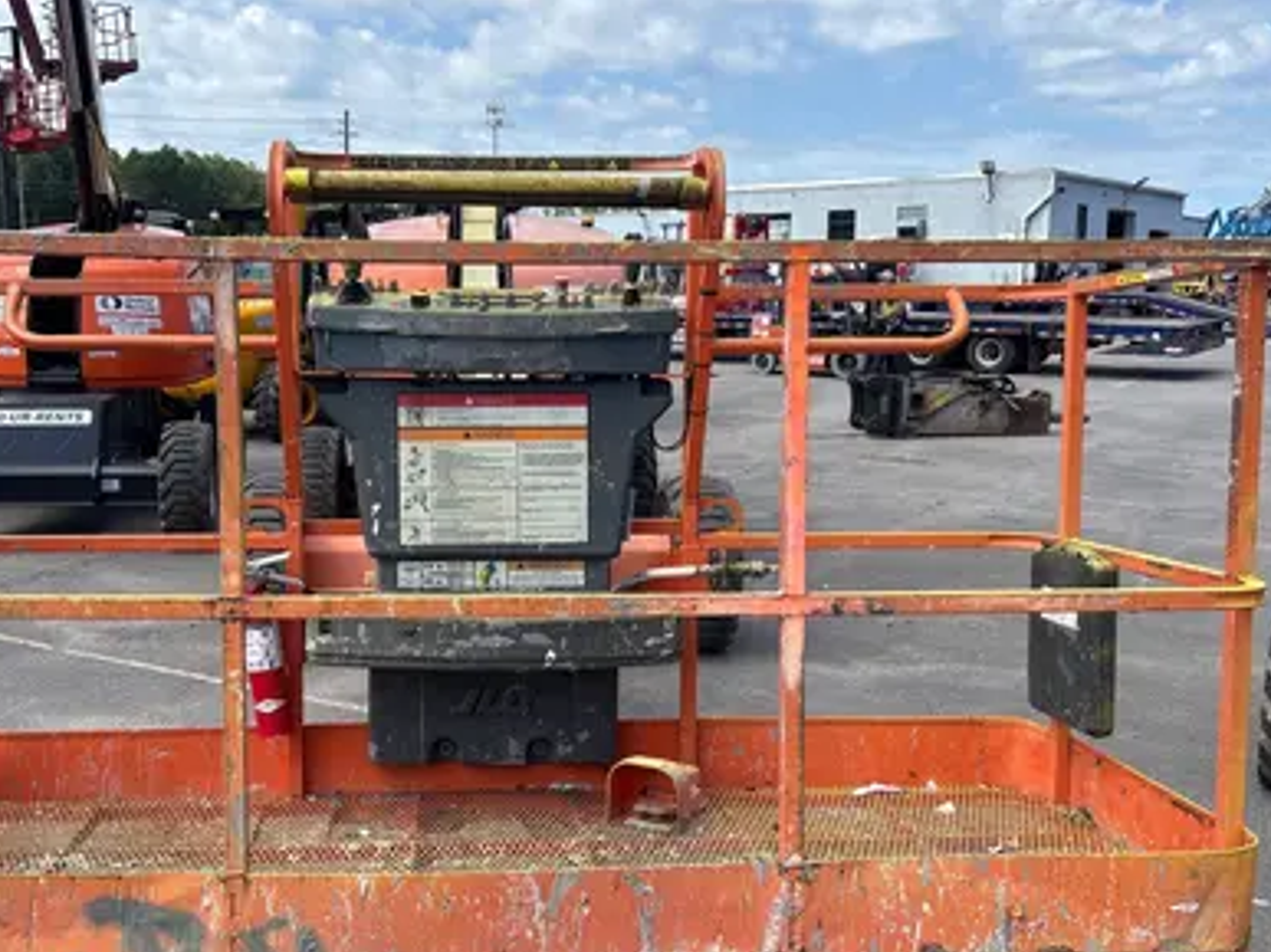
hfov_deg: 49.9
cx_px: 525
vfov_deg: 38.6
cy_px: 514
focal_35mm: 37
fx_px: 1358
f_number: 1.6
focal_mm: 5.96
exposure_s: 1/1949
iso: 50
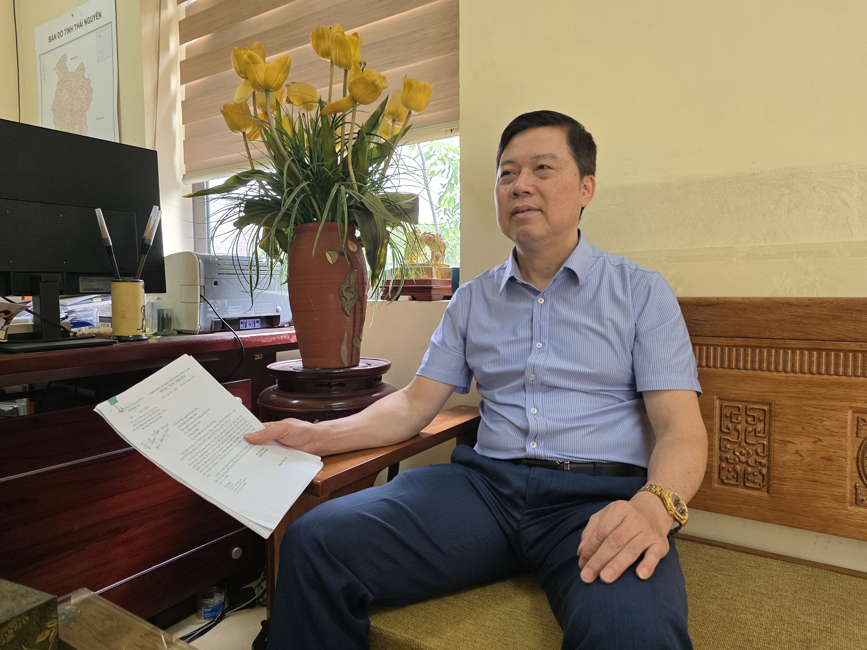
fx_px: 576
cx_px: 434
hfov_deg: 73.9
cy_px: 325
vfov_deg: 58.9
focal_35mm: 23
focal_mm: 6.25
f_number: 1.7
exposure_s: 1/100
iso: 160
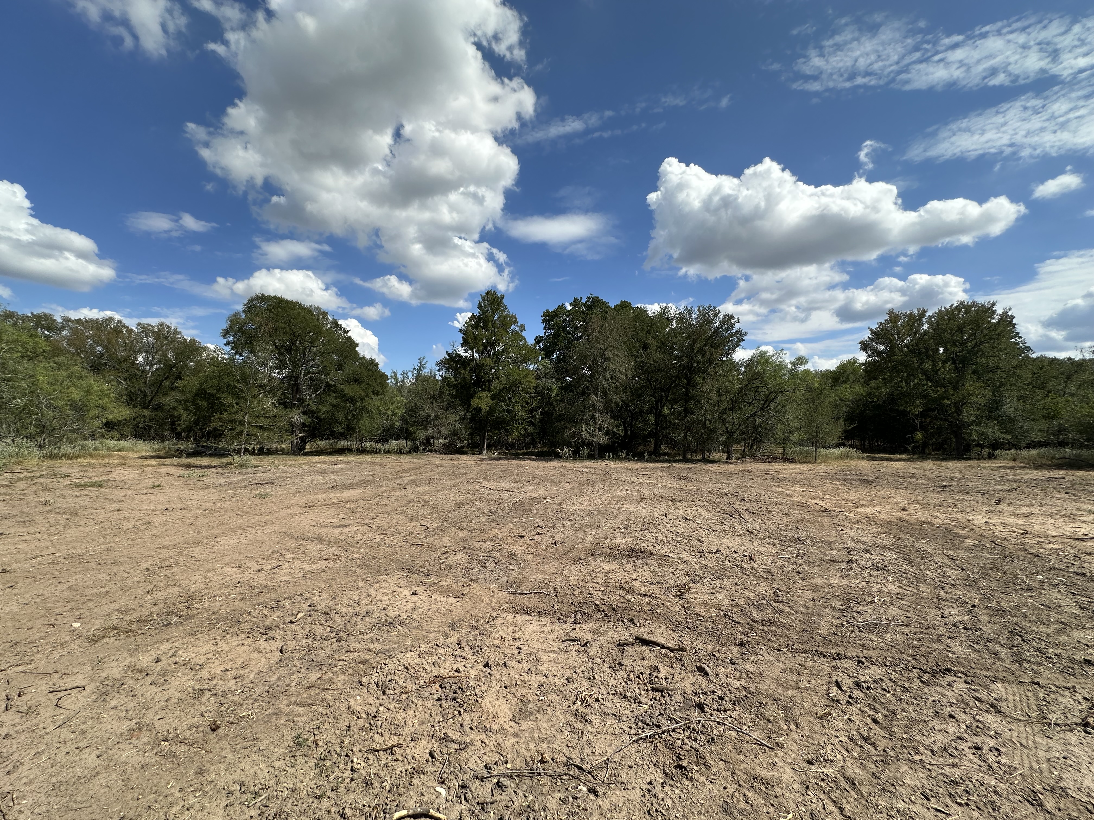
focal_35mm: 14
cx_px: 547
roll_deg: -0.4
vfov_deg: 85.7
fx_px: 442
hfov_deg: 102.1
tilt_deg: +1.9
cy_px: 410
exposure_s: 1/1984
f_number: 2.2
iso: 40
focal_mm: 2.22
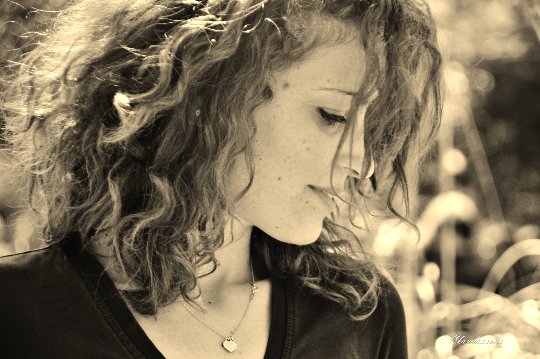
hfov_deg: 11.4
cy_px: 180
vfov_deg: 7.6
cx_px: 270
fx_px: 2698
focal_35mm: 180
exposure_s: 1/100
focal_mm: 120
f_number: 6
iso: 400
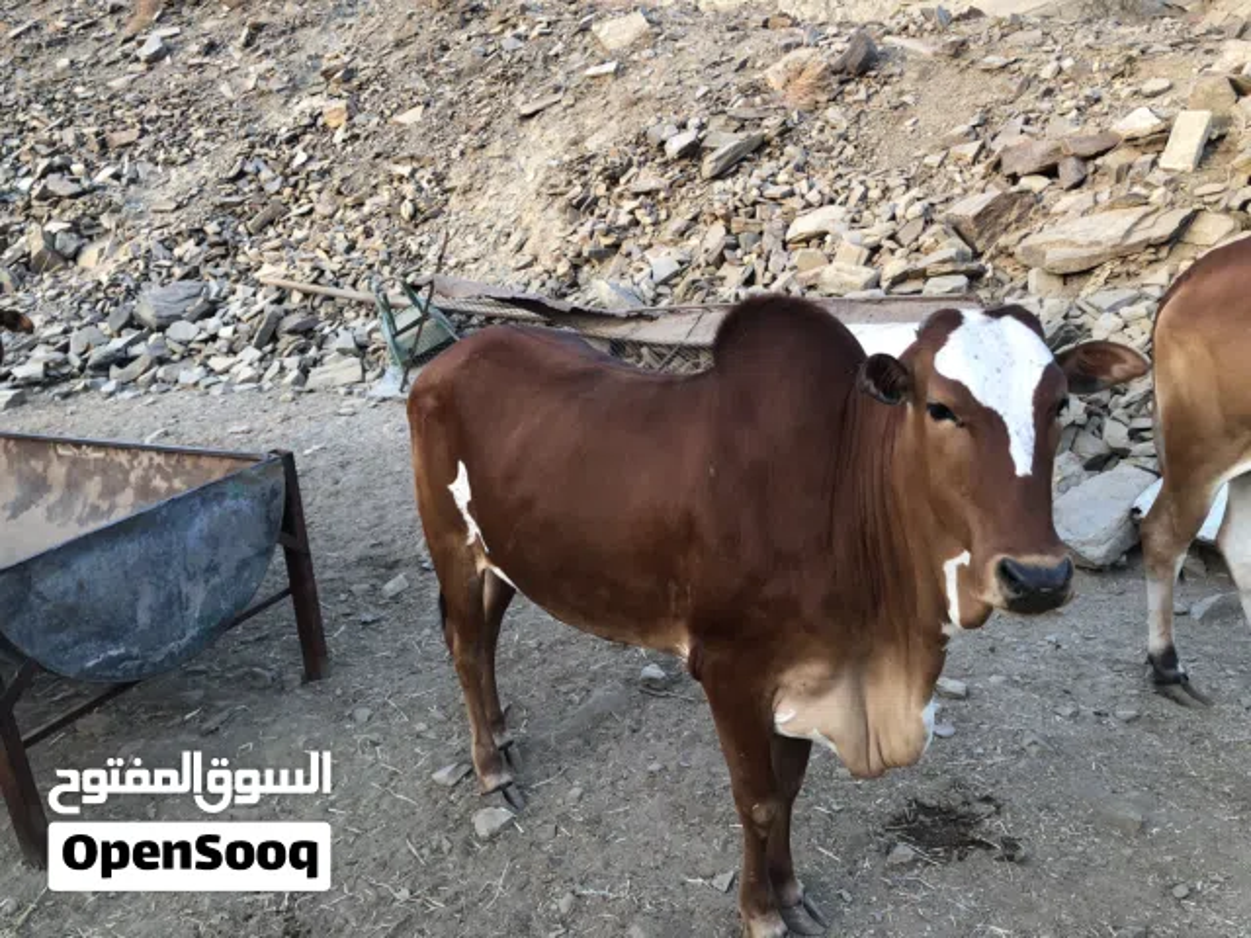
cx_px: 626
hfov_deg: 63.4
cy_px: 469
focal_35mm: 28
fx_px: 1012
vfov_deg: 49.7
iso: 32
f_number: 1.8
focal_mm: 4
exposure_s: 1/120
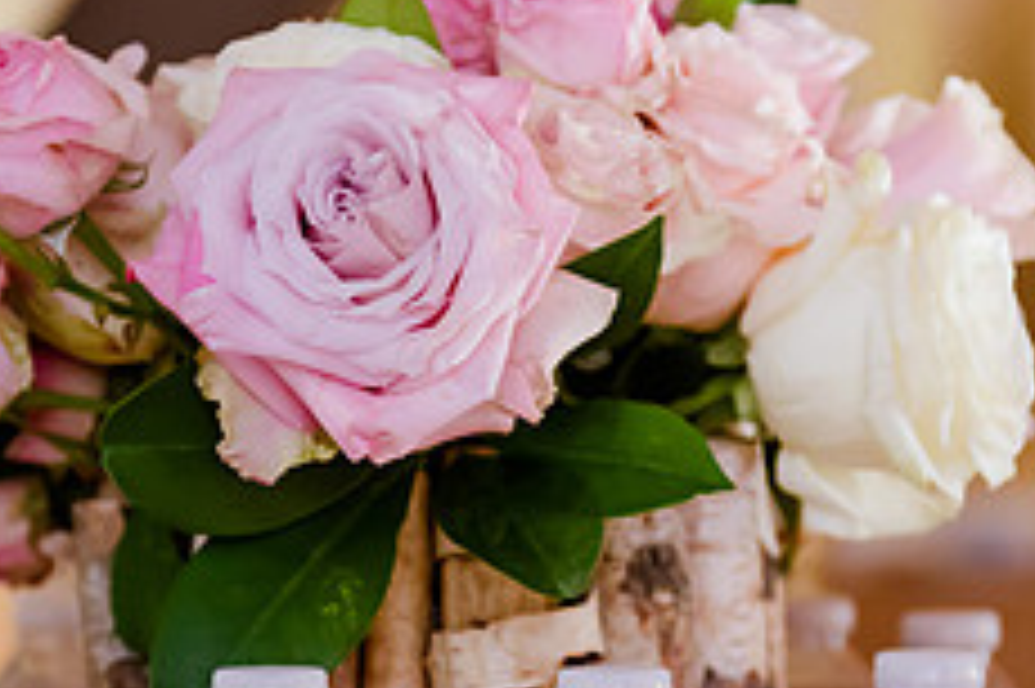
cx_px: 533
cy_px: 420
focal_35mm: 164
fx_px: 4711
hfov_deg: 12.5
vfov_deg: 8.4
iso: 1600
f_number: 2.8
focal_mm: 55
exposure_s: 1/320
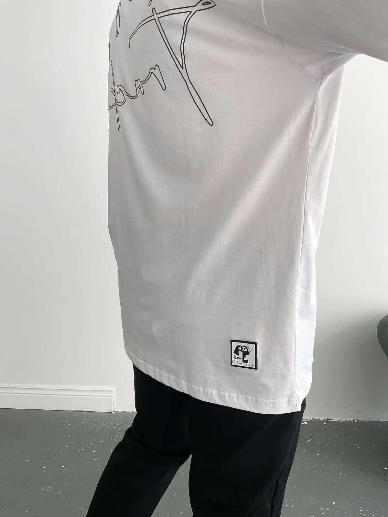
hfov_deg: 48.2
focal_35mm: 29
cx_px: 194
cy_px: 258
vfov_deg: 61.7
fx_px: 433
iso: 32
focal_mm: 3
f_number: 1.8
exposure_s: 1/120
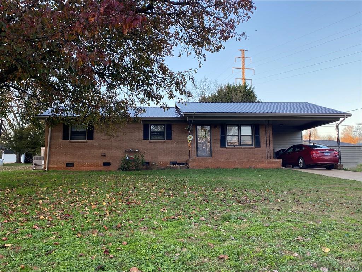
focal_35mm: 26
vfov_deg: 53.1
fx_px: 272
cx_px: 181
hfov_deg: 67.3
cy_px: 136
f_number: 1.8
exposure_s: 1/122
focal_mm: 4.25
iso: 40
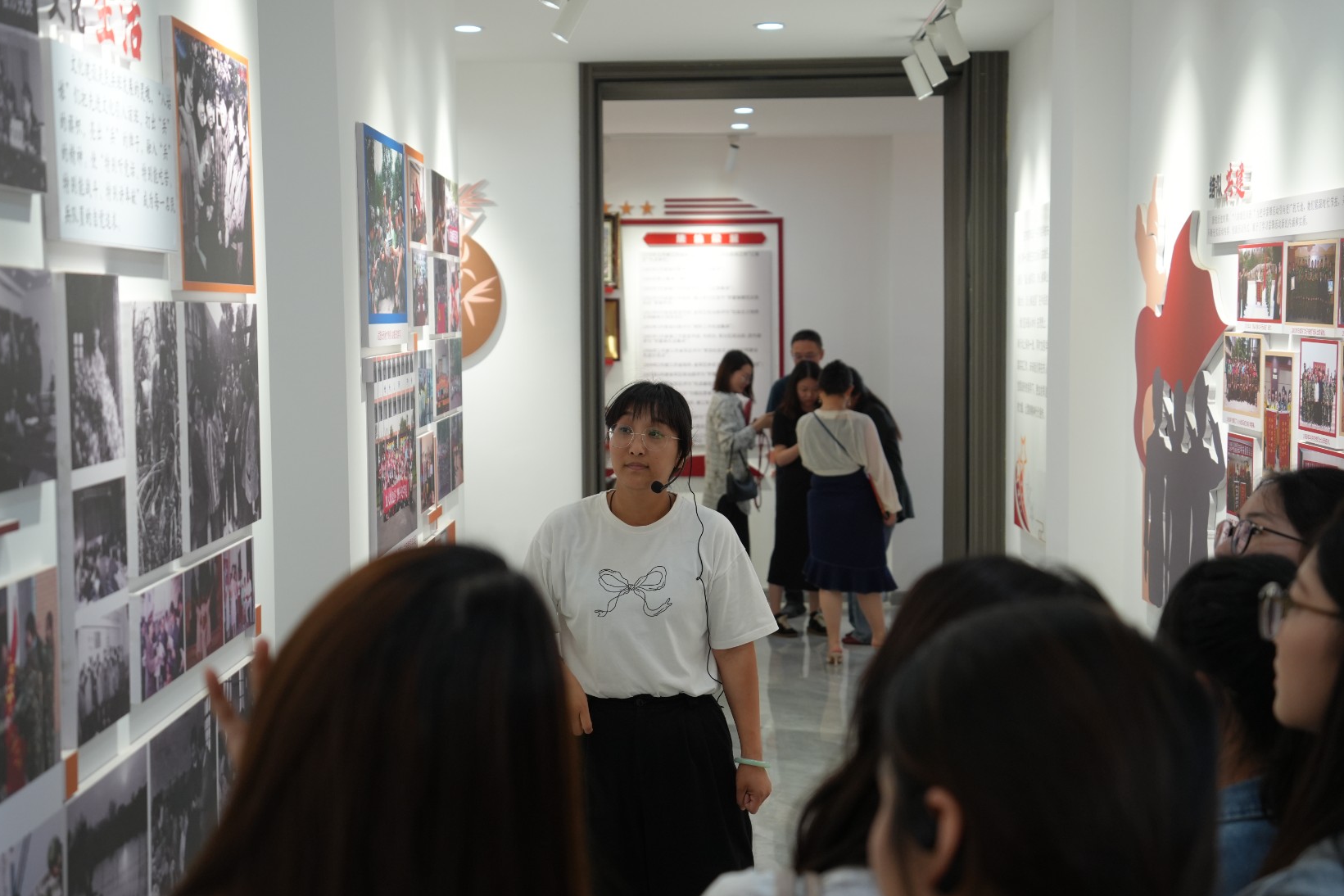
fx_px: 2053
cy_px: 484
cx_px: 686
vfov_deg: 24.6
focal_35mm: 55
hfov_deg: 36.2
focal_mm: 47
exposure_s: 1/160
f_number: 4
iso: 800
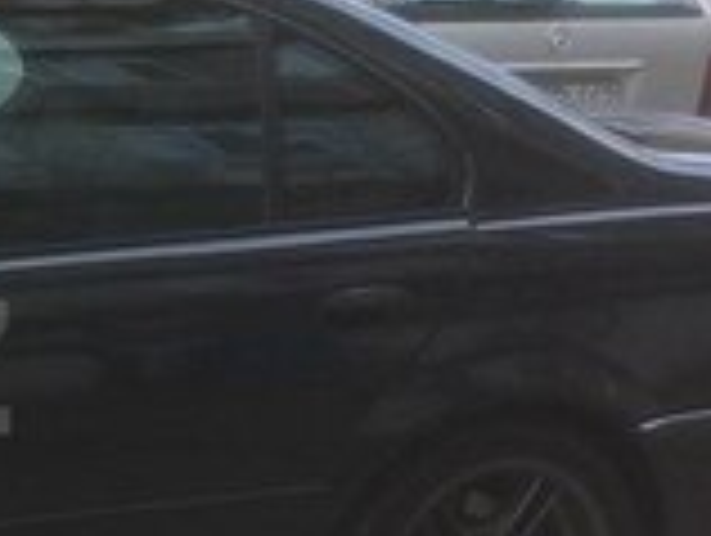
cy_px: 367
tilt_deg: -10.7
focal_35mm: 121
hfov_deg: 14.8
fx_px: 2489
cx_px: -450
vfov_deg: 12.3
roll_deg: -1.4
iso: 32
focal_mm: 4.15
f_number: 2.2
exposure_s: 1/243
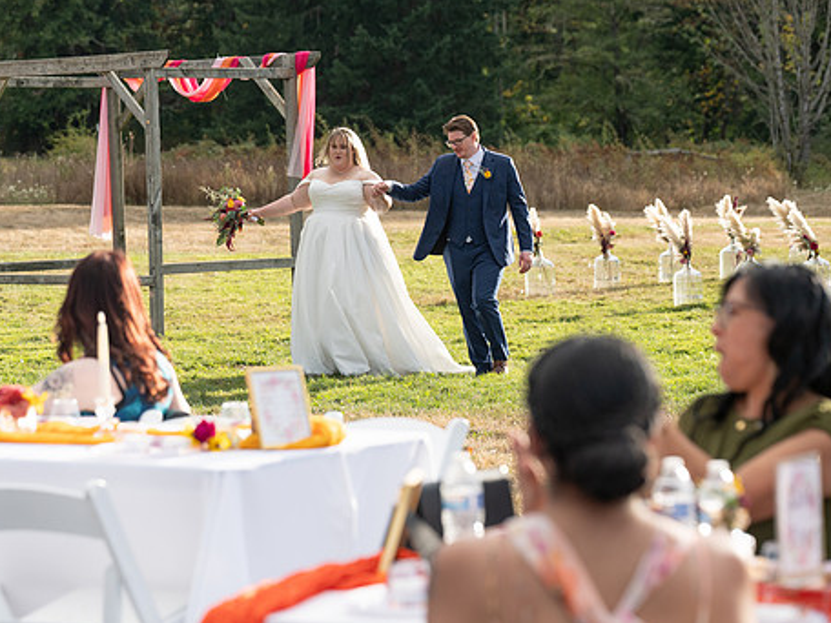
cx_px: 328
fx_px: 3025
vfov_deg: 11.8
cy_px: 331
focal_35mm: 126
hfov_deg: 15.6
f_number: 4.5
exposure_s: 1/1600
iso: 400
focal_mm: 103
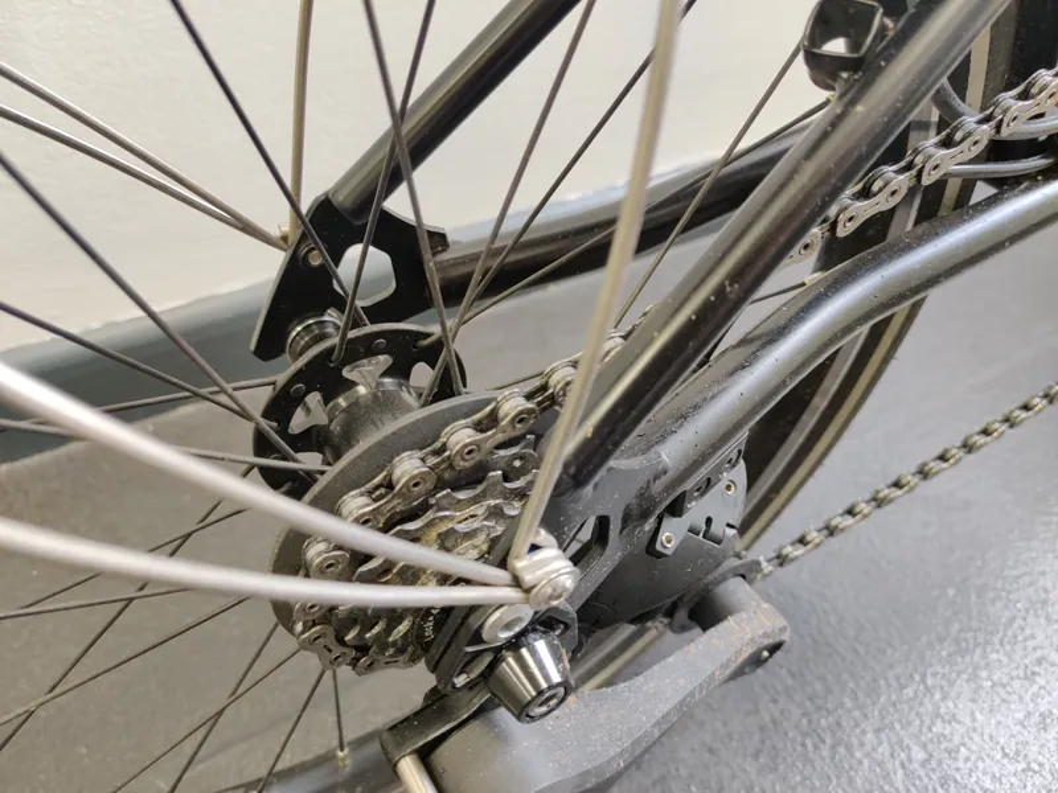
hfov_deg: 65.3
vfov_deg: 51.4
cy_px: 396
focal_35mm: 27
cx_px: 529
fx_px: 825
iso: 320
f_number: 1.65
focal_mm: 4.75
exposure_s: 1/25
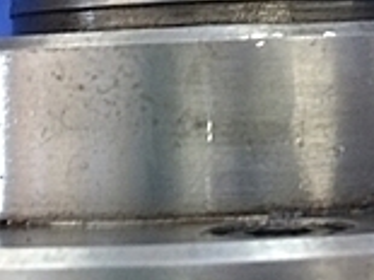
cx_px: 270
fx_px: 1296
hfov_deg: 16.4
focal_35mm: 120
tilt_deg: -77.1
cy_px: -241
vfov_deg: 11.4
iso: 64
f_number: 2.2
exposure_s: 1/30
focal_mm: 4.15
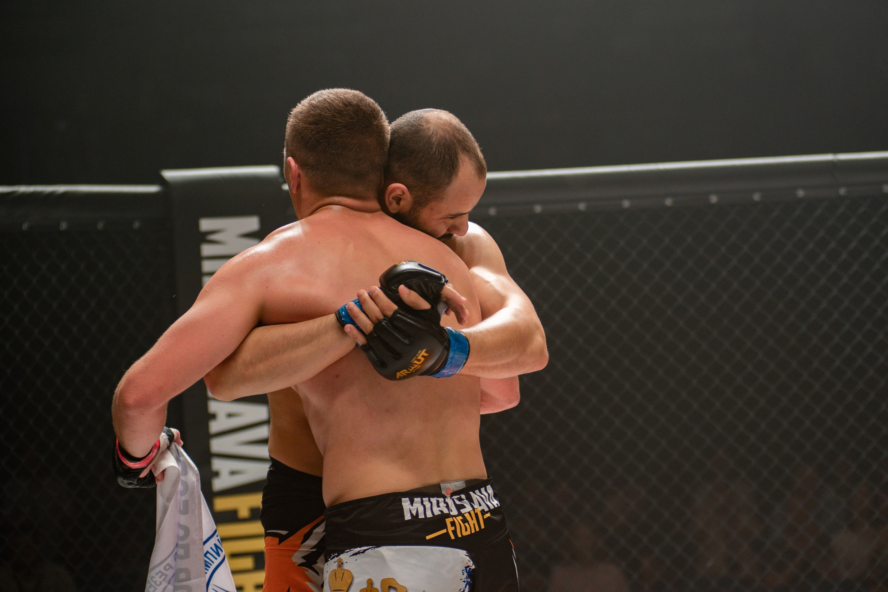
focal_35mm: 88
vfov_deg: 15.4
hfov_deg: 23.0
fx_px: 2182
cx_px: 491
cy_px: 265
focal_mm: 80
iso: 1250
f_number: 4
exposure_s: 1/640
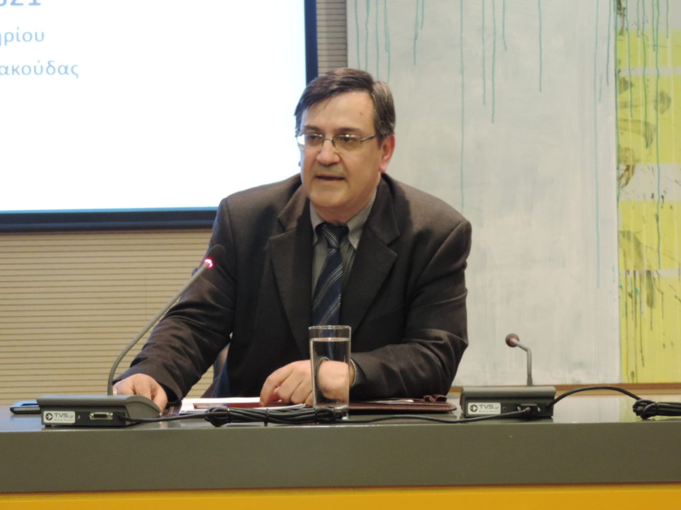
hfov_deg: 14.6
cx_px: 340
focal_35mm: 135
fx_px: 2656
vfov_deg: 11.0
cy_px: 255
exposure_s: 1/25
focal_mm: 24
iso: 800
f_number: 4.3
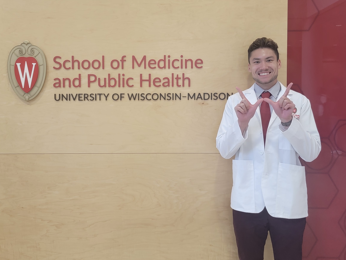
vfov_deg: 54.9
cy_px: 130
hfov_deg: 69.4
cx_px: 166
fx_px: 250
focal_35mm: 25
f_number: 1.8
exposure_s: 1/120
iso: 320
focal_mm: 6.7
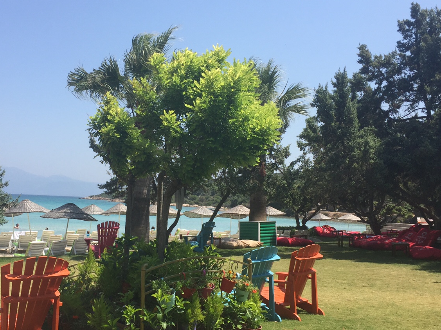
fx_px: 535
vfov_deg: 34.2
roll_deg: -3.6
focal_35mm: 42
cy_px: 196
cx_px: 190
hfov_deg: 44.7
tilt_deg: +1.2
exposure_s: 1/1883
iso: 32
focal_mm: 4.15
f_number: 2.2
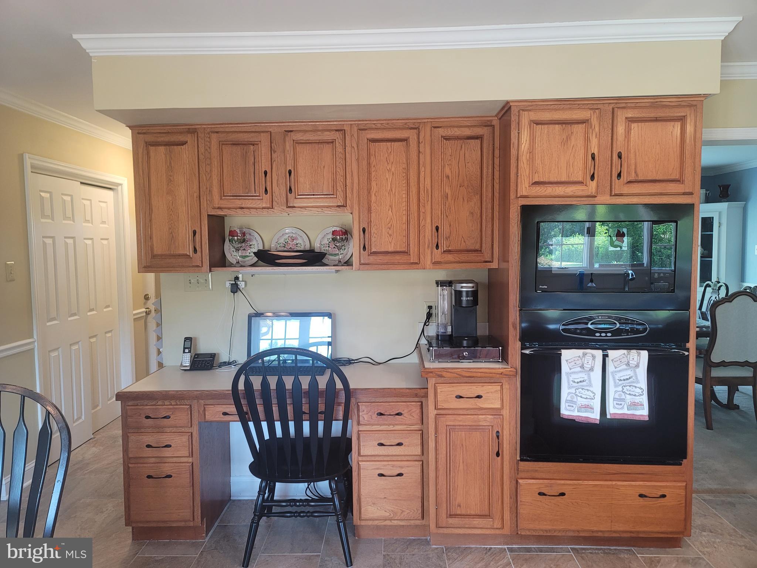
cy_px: 284
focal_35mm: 25
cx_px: 378
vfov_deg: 54.9
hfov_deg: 69.4
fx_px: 547
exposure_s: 1/60
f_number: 1.8
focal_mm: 7
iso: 250
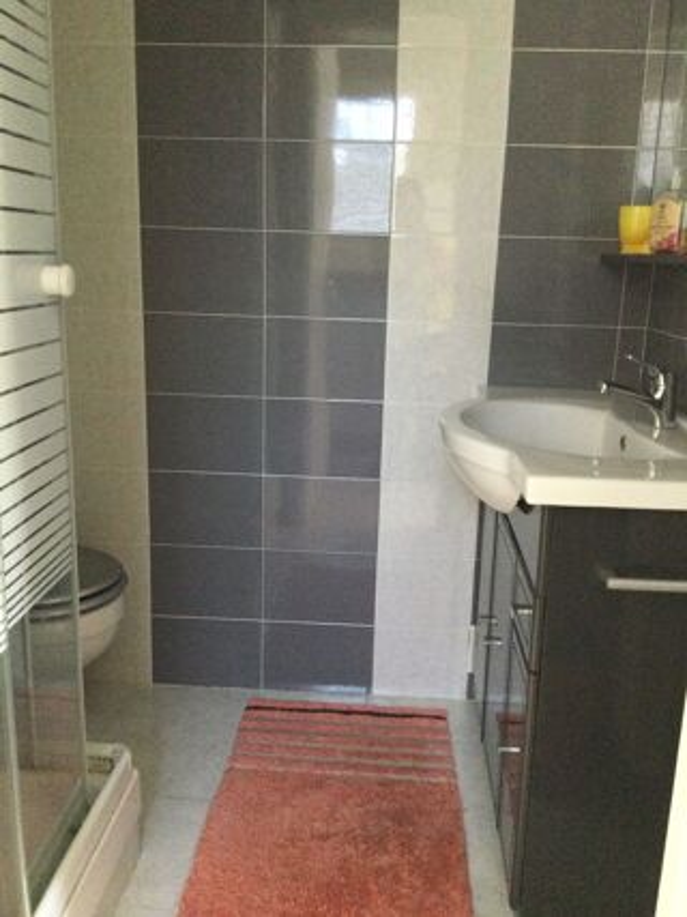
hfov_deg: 45.4
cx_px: 344
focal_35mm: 31
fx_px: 821
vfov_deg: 58.4
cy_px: 458
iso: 200
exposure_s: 1/17
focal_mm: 3.3
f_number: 2.4
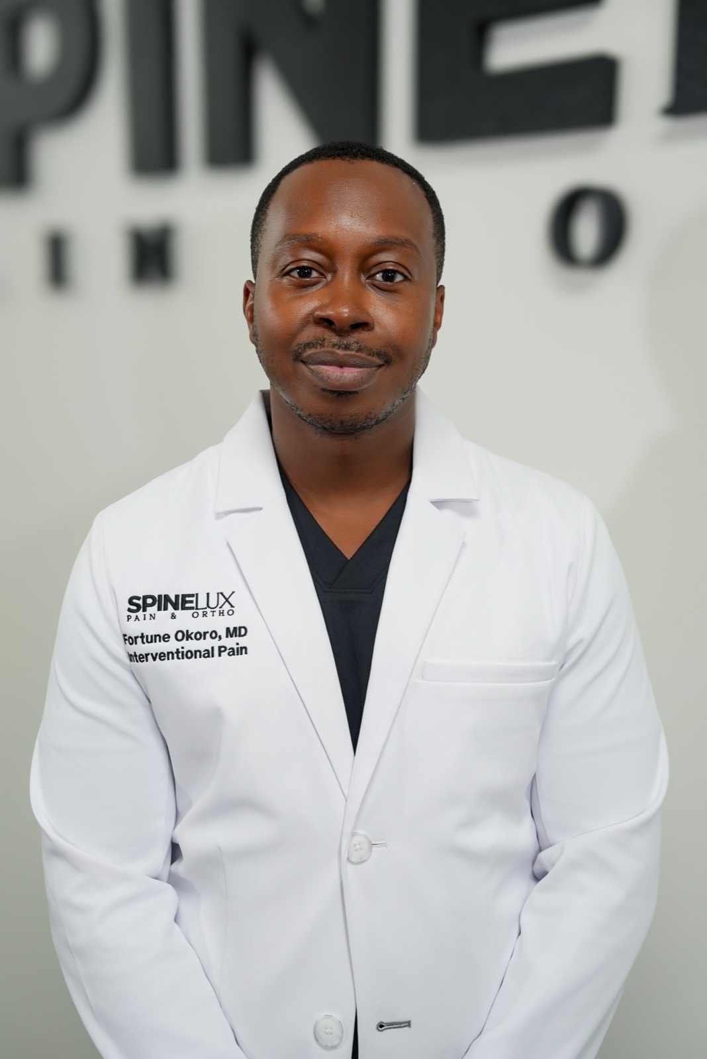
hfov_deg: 29.3
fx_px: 1354
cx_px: 354
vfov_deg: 42.7
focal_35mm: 46
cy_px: 530
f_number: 4
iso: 500
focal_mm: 46
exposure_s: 1/160
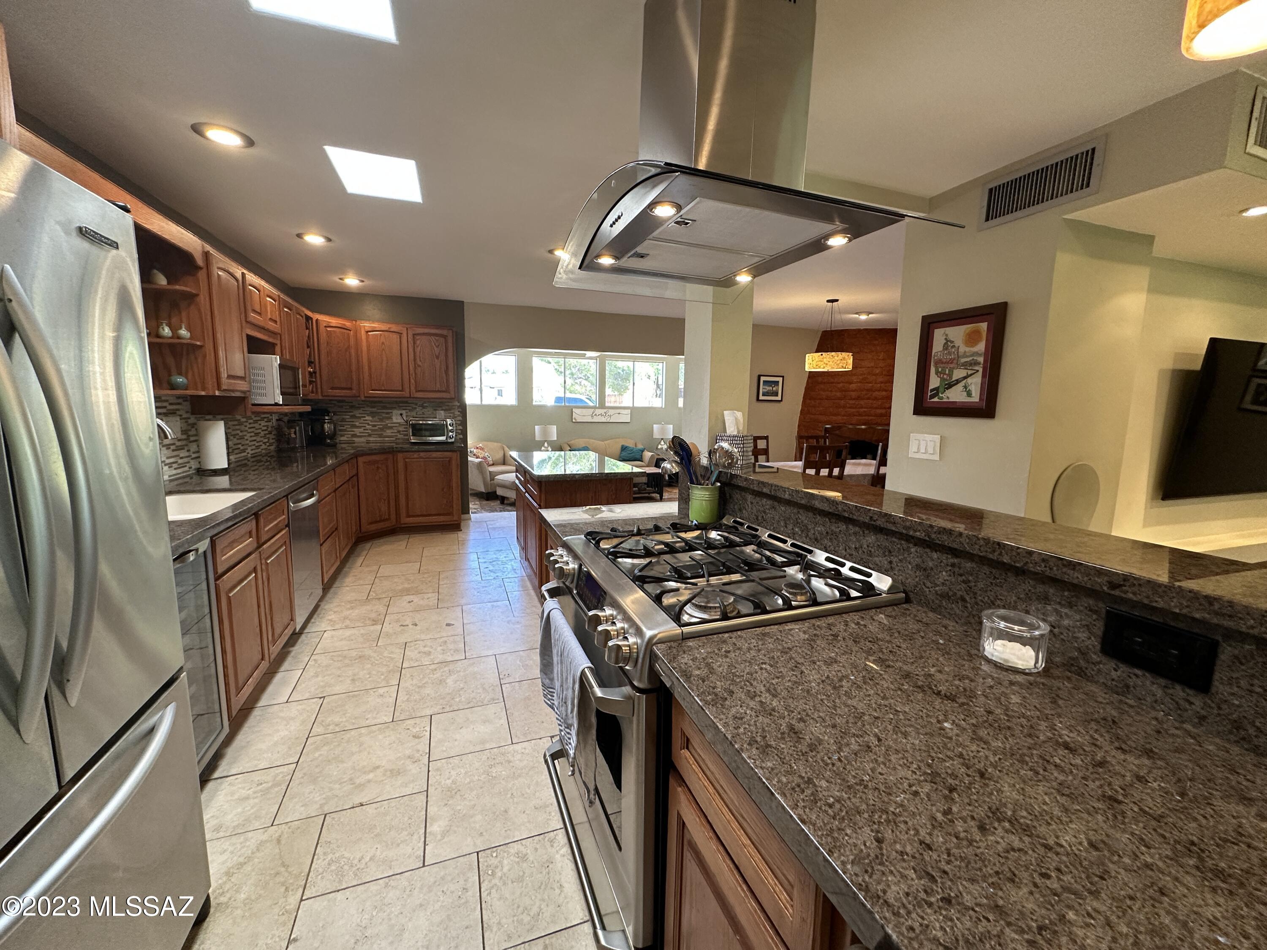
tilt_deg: -8.3
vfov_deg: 85.7
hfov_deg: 102.1
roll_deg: -1.2
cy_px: 475
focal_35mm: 14
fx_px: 512
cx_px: 634
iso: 200
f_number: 2.2
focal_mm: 2.22
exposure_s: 1/120
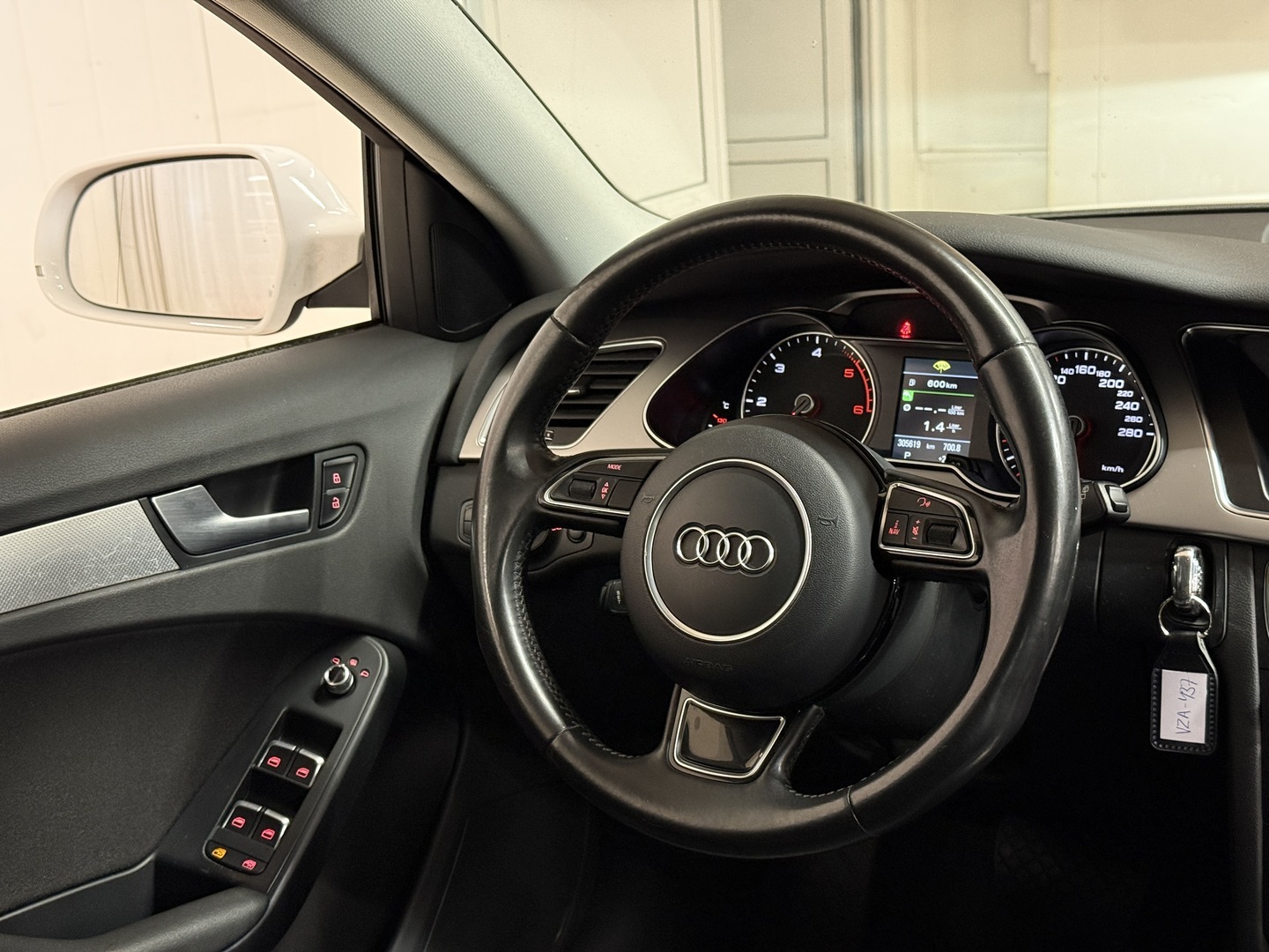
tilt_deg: -15.5
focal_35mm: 48
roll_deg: +4.0
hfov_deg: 39.7
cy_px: 476
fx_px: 1760
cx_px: 634
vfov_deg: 30.3
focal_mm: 6.76
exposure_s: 1/40
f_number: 1.78
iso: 400
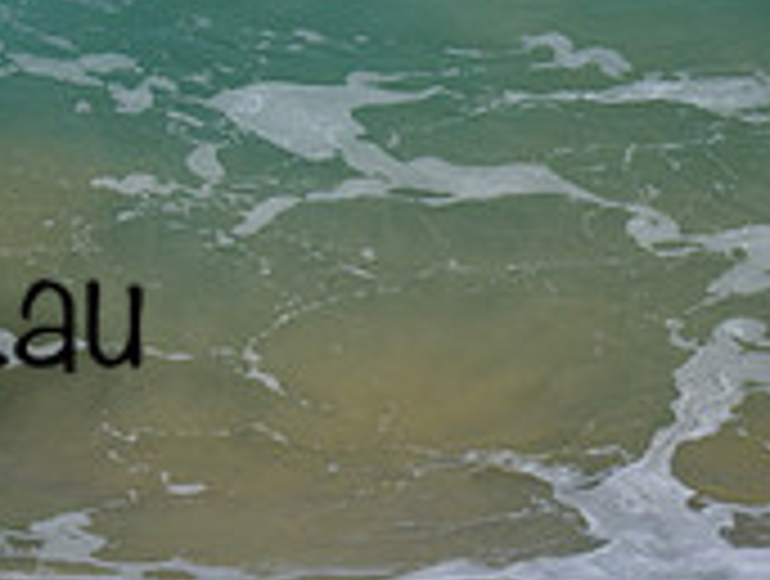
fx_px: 79690
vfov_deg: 0.4
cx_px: -567
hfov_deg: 0.6
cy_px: 227
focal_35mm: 3575
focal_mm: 800
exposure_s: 1/2000
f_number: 6.3
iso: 280
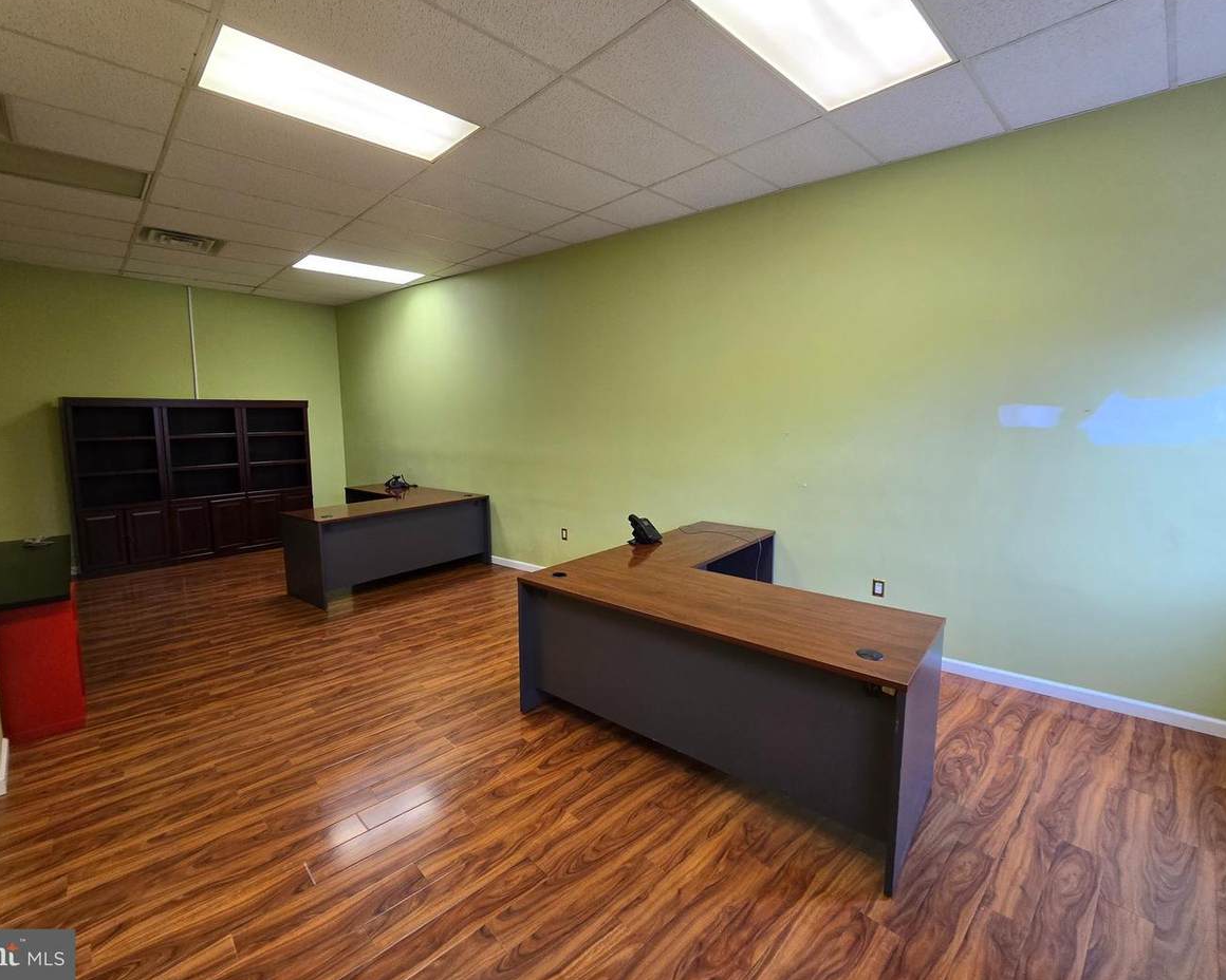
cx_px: 587
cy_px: 476
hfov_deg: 100.6
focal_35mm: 14
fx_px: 508
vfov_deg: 88.0
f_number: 2.2
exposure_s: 1/60
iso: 125
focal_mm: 2.2
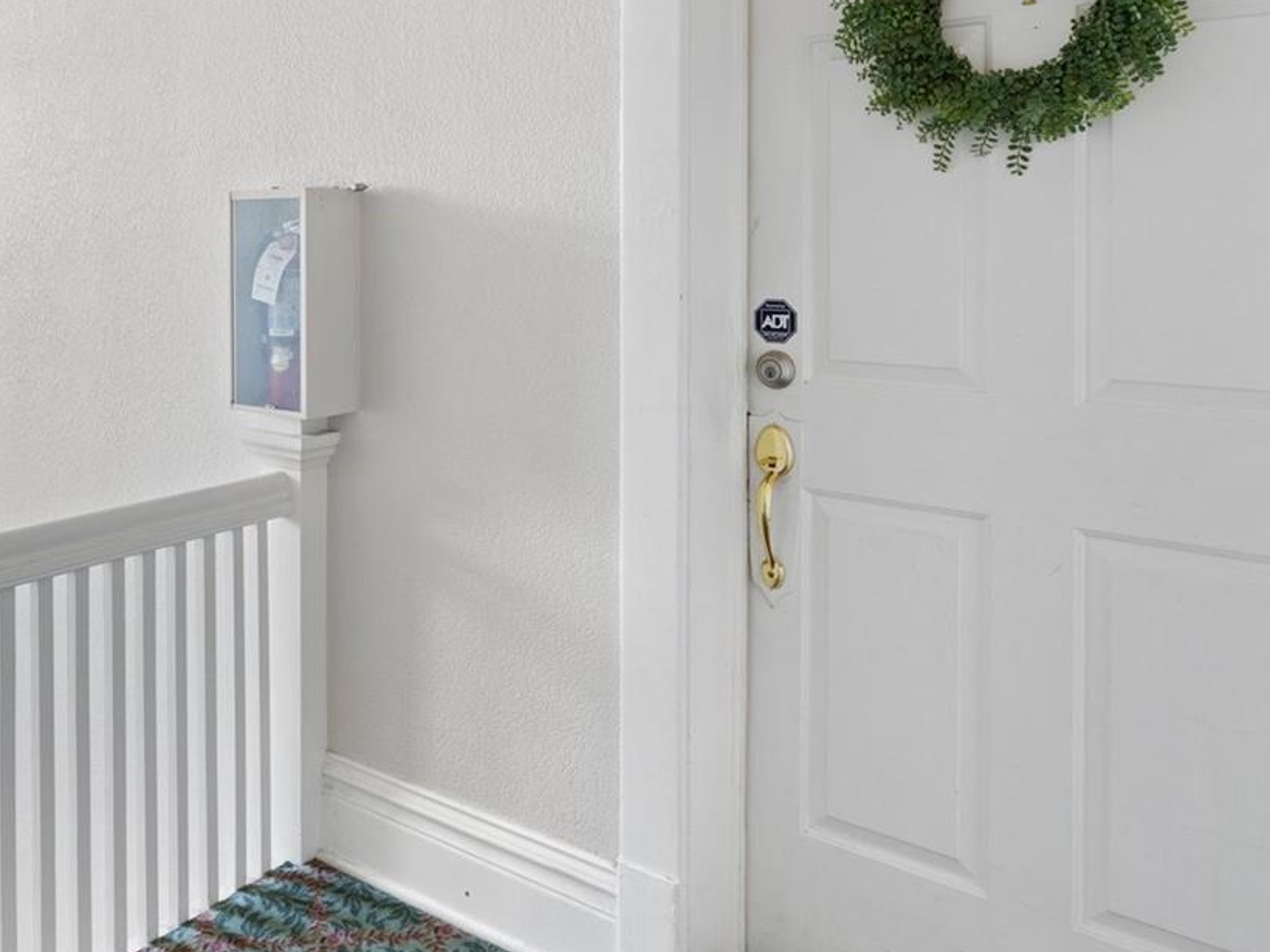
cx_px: 389
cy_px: 237
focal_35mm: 30
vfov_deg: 45.2
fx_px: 1101
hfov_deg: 58.1
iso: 640
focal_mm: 16
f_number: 5
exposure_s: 1/3
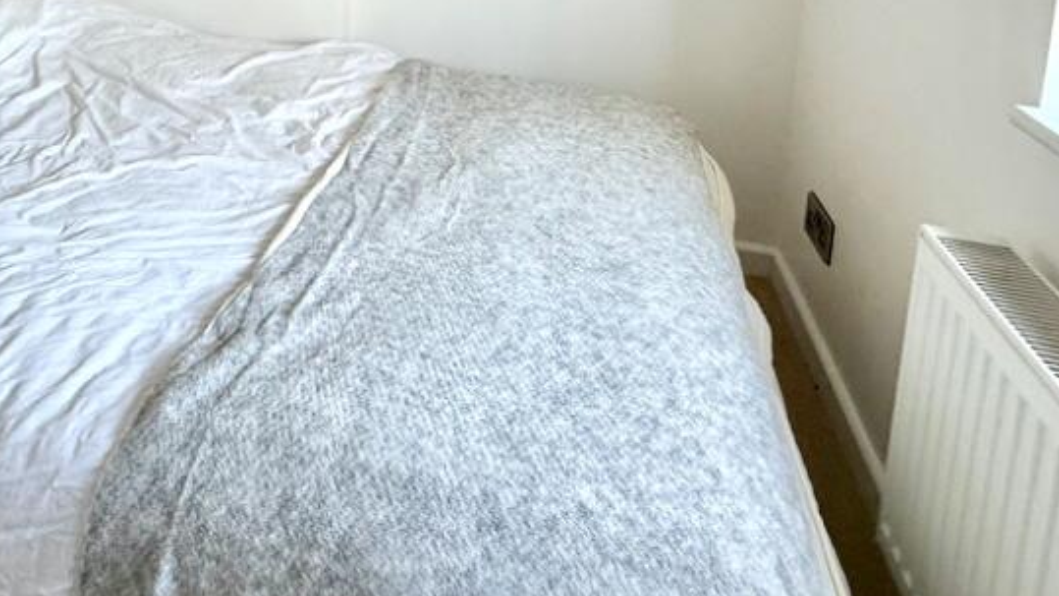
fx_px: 814
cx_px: 326
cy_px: -106
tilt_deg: -6.4
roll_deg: -1.2
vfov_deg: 33.3
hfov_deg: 63.8
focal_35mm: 29
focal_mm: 2.22
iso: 250
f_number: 2.2
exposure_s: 1/99
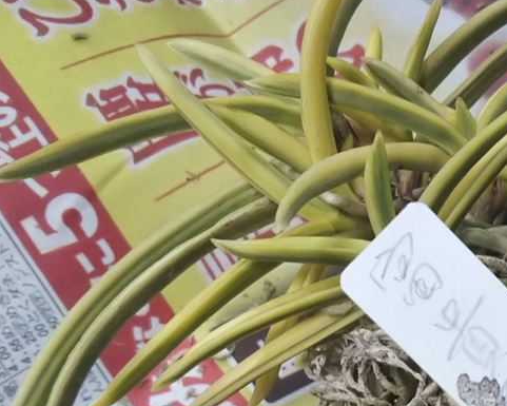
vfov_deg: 20.5
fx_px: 1096
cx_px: 496
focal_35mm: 73
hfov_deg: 24.9
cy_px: 367
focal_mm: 4
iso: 125
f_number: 2.2
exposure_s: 1/30
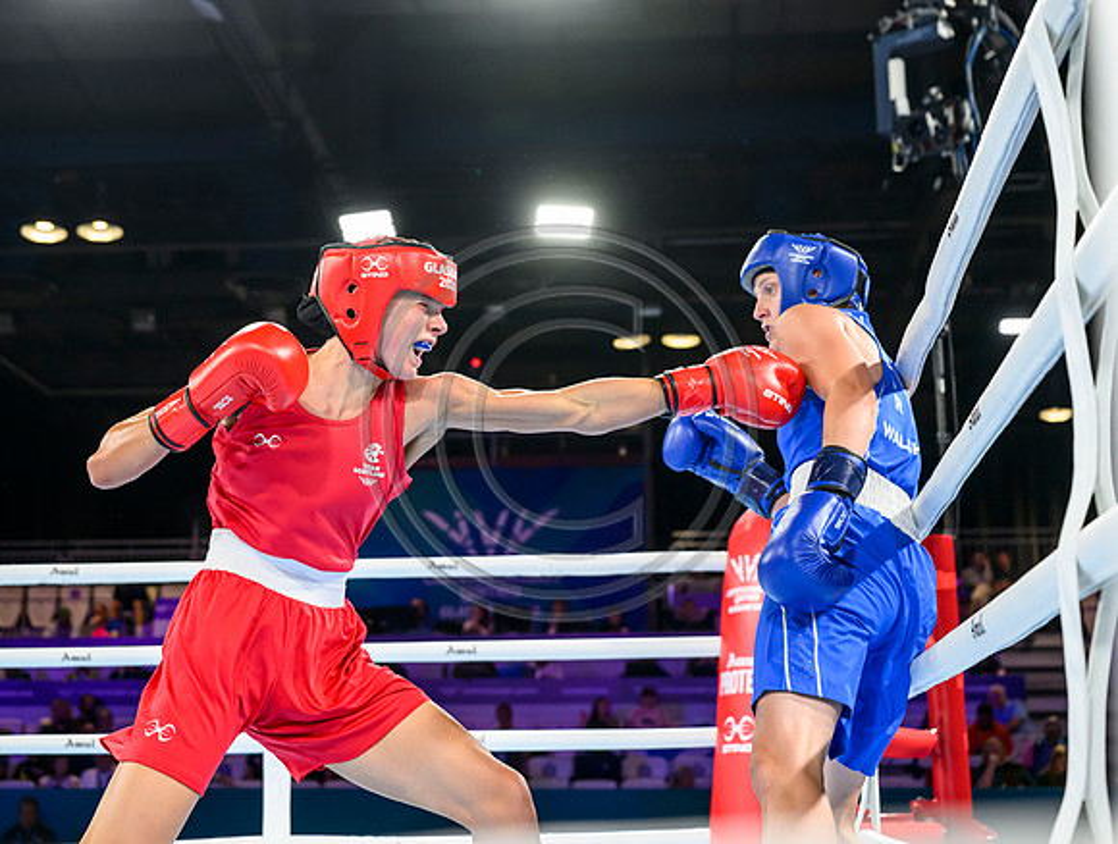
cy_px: 331
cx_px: 475
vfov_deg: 25.0
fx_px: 1898
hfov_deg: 32.8
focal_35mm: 59
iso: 2500
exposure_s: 1/1600
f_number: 3.2
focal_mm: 43
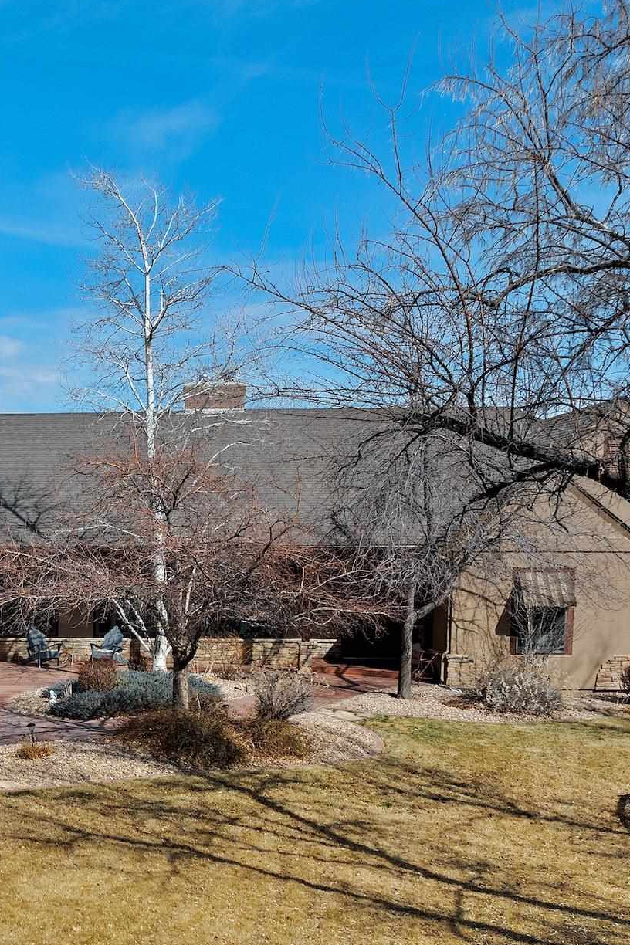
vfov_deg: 37.9
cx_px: -55
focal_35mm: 51
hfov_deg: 24.7
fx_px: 1339
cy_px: 705
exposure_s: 1/1250
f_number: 2.8
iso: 100
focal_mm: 12.29
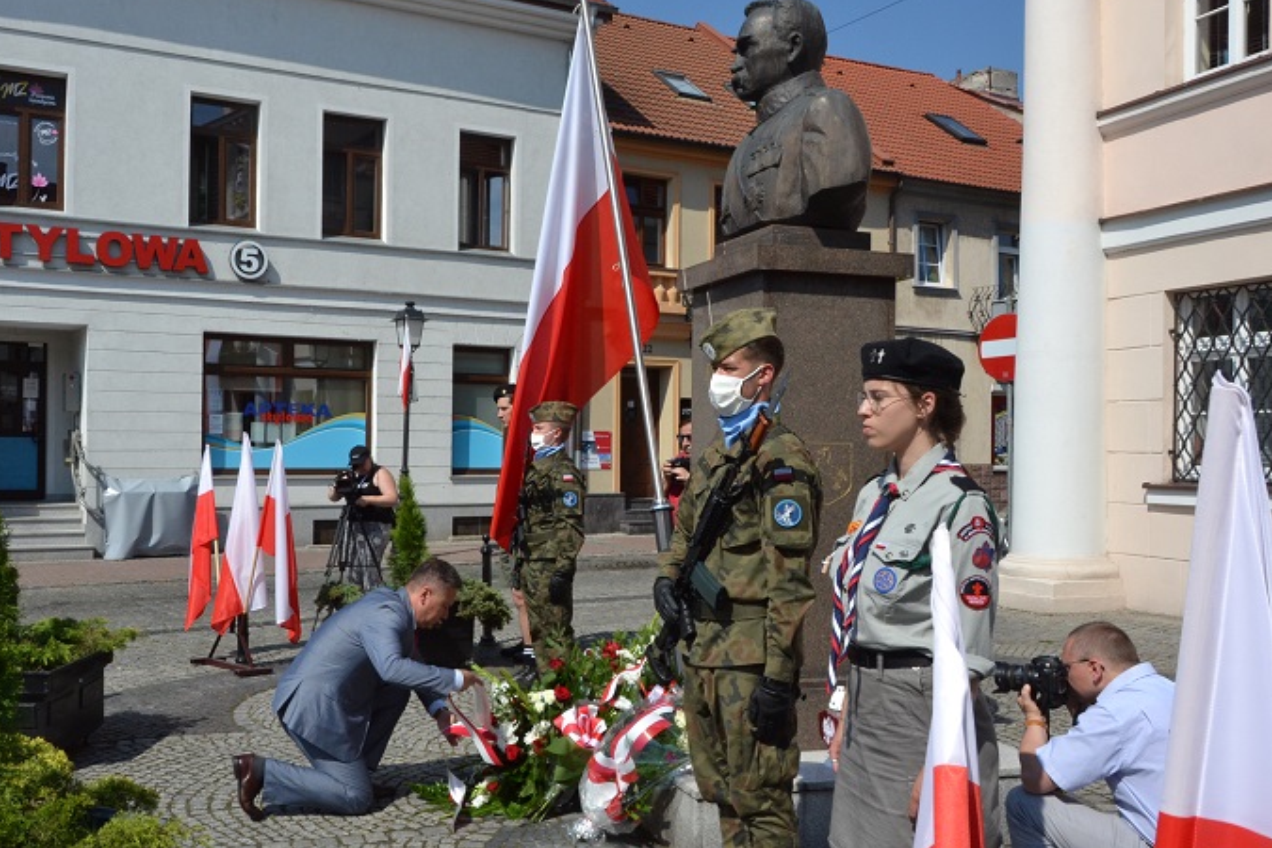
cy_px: 448
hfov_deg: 58.4
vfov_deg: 41.1
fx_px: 1131
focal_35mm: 32
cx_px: 531
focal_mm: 18
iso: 800
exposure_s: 1/800
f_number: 14
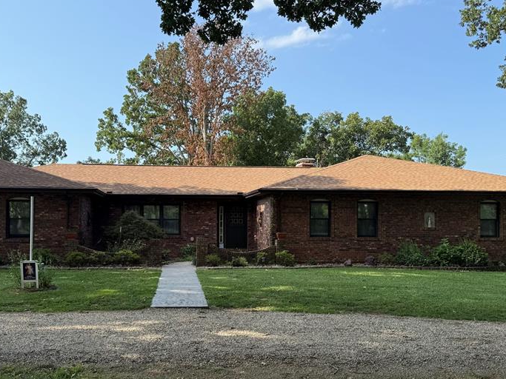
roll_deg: +0.0
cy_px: 213
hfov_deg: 51.2
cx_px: 216
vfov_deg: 39.6
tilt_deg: +0.7
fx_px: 526
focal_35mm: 36
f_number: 1.78
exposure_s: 1/2525
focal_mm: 6.76
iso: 80
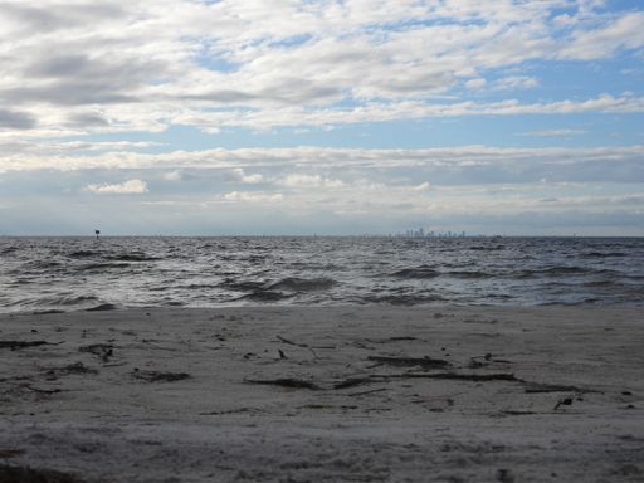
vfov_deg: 26.6
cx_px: 322
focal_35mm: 55
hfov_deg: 34.9
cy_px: 242
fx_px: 1023
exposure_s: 1/1600
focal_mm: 9.8
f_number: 3.5
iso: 100
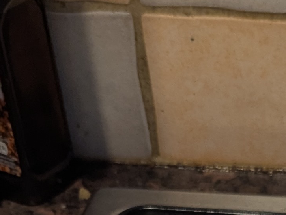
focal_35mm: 135
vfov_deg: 10.1
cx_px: 393
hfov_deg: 13.9
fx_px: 1117
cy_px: 442
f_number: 1.85
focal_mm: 6.81
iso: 161
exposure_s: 1/100
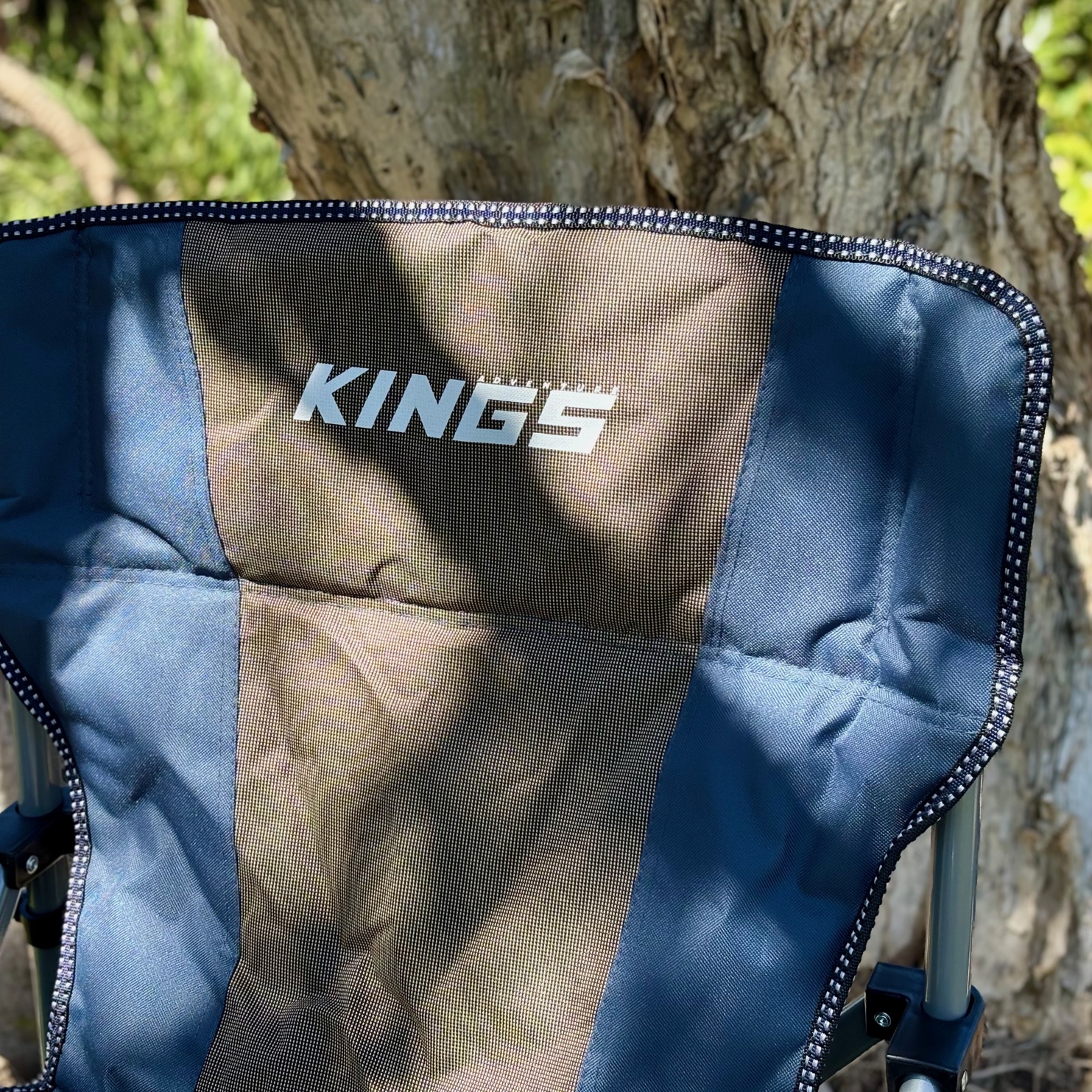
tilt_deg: -19.1
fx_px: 2213
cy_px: 541
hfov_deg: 27.6
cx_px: 420
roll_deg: +3.2
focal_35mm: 62
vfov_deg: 27.7
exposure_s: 1/799
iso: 32
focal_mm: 5.96
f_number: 1.6
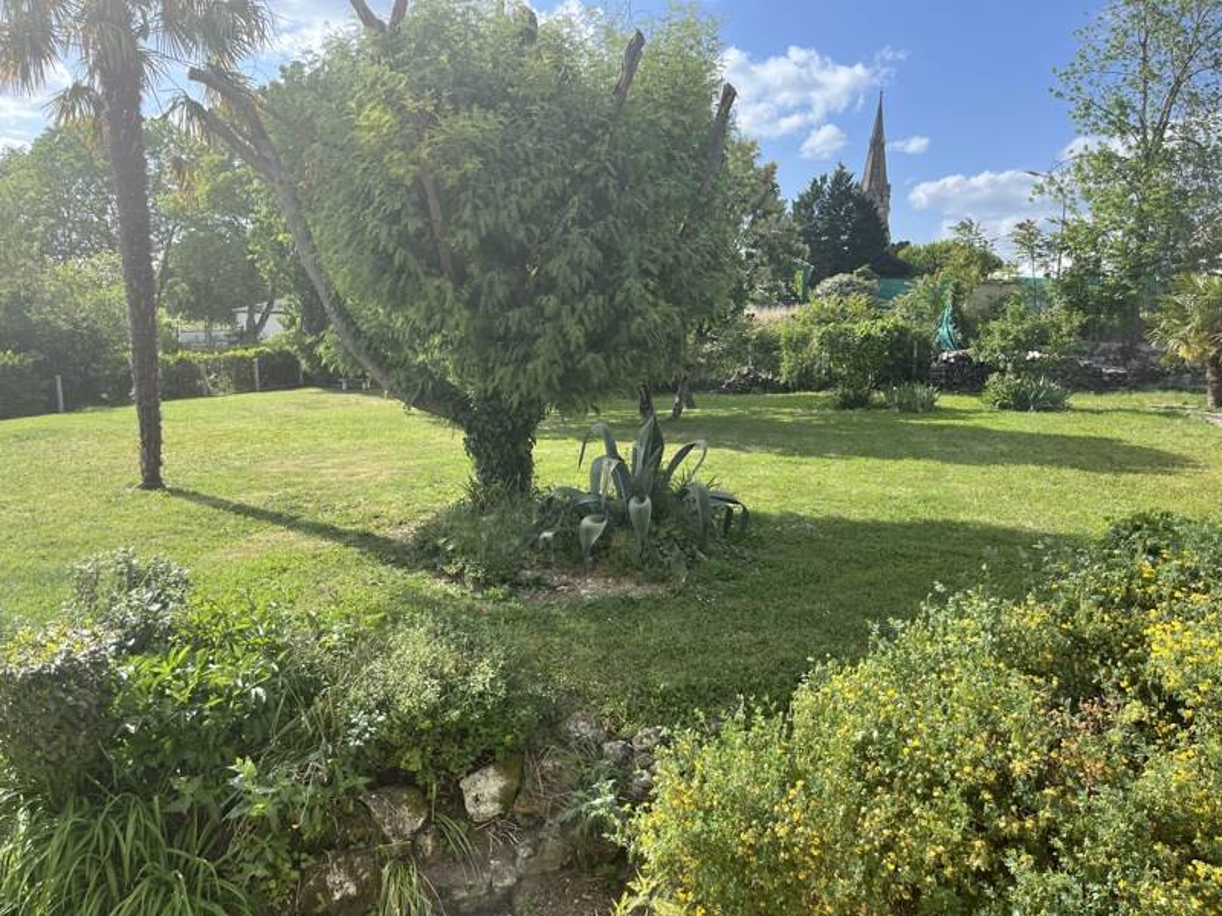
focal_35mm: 26
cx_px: 611
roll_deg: -1.8
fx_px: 918
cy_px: 458
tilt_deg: -7.2
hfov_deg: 67.3
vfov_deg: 53.1
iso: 50
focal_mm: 5.1
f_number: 1.6
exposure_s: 1/1458
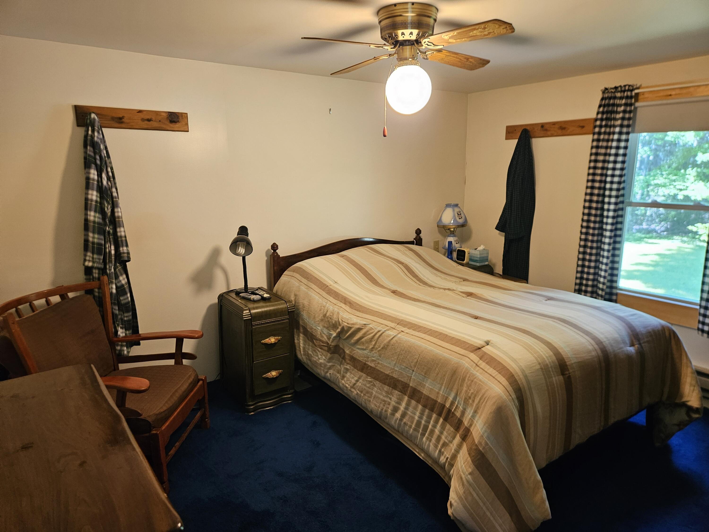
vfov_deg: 58.9
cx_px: 354
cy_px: 266
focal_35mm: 23
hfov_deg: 73.9
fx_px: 471
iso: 320
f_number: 1.8
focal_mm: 5.4
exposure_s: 1/40
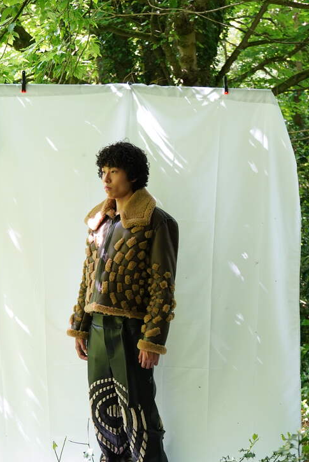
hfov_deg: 19.2
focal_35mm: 71
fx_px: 913
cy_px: 314
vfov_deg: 28.2
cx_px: 126
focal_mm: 29
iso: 800
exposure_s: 1/200
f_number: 3.2
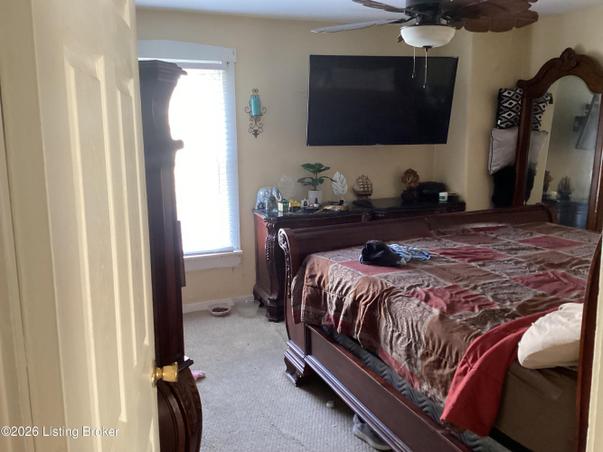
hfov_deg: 58.4
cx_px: 302
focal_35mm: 31
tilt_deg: -8.8
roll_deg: +0.9
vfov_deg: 45.4
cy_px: 226
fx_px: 540
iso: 250
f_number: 2.4
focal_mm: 3.3
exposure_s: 1/40
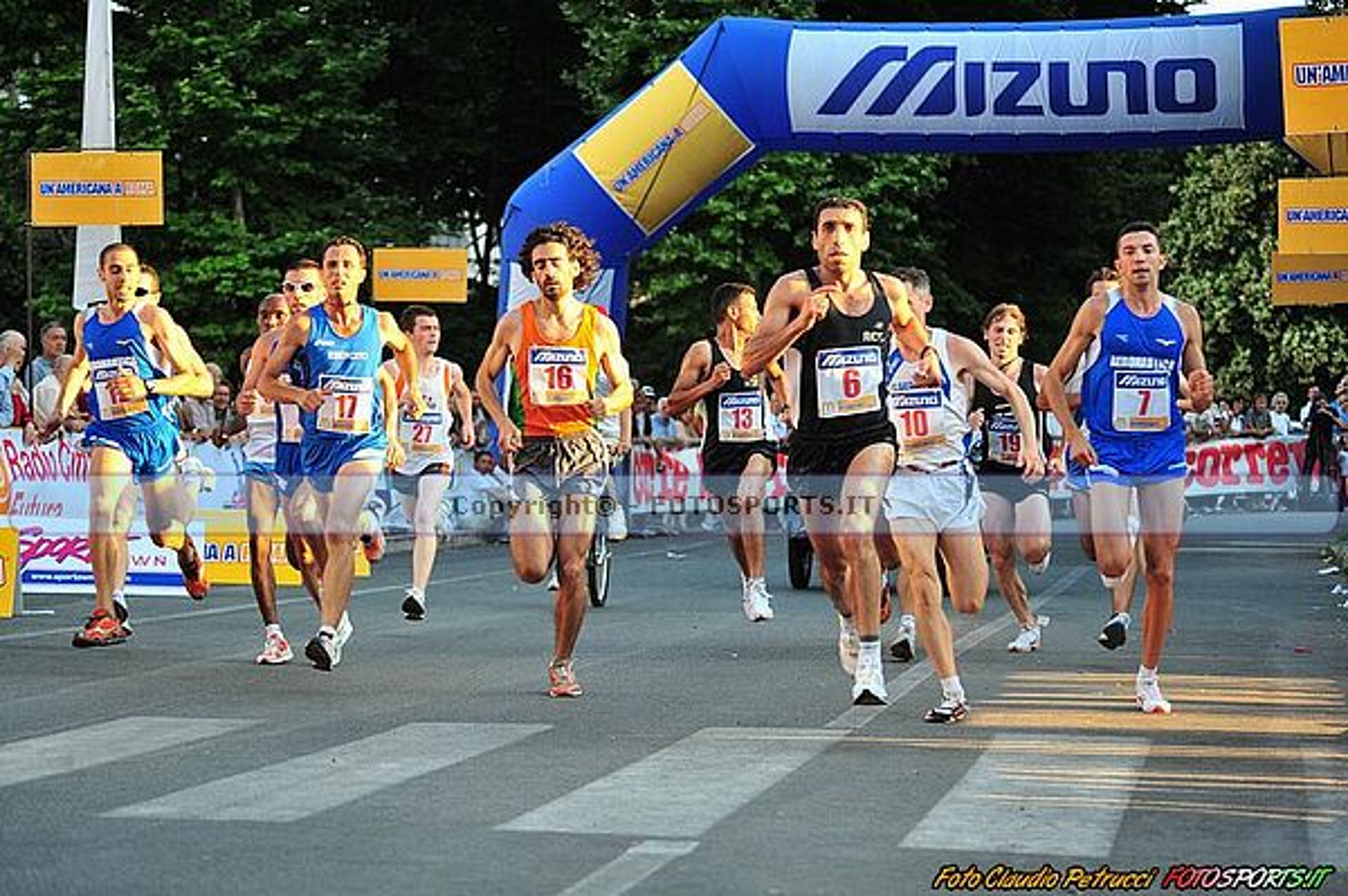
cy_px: 448
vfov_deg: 12.4
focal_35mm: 110
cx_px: 674
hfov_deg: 18.6
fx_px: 4115
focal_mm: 110
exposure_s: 1/400
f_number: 5.6
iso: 800
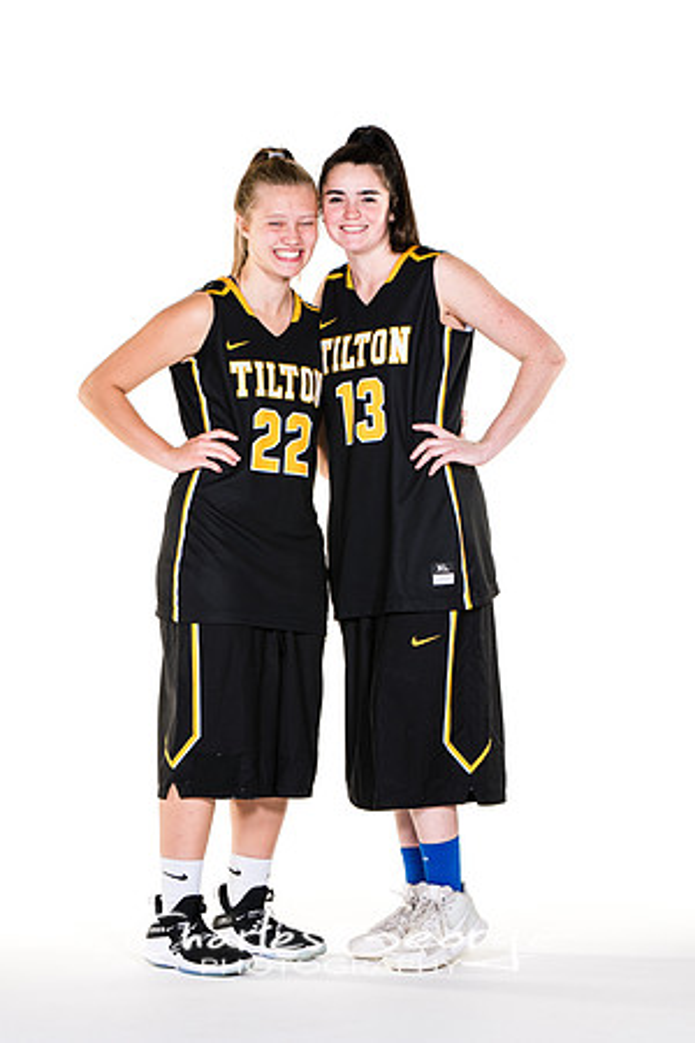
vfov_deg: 12.5
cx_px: 348
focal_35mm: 165
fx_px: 4778
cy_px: 522
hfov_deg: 8.3
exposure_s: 1/160
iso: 200
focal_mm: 110
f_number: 6.3
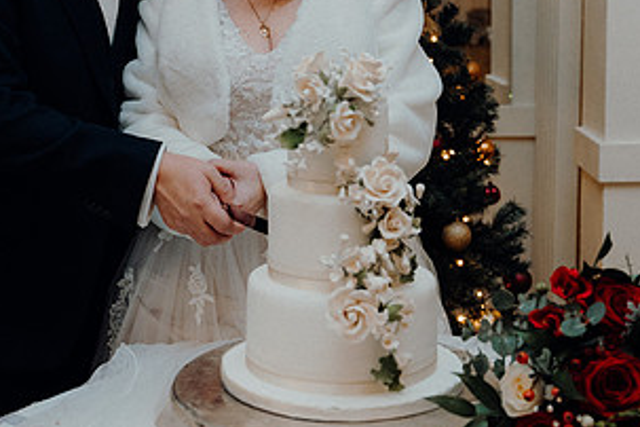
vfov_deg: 20.7
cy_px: 90
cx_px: 268
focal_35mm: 65
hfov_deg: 30.9
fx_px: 1155
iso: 2500
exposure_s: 1/200
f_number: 3.5
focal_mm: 34
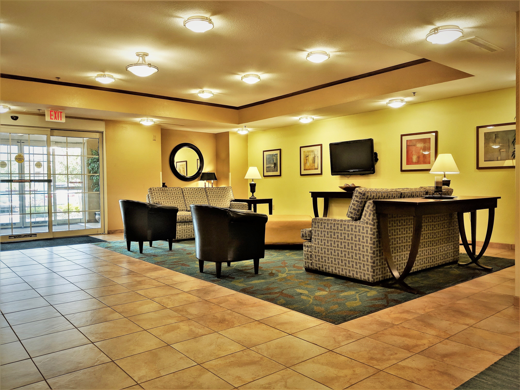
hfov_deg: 65.3
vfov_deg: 51.4
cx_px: 260
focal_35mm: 27
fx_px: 406
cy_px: 195
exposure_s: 1/125
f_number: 1.8
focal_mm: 4.44
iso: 55
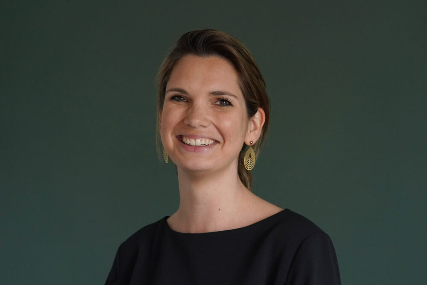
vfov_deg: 6.9
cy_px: 142
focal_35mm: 200
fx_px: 2372
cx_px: 214
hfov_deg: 10.3
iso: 4000
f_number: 6.3
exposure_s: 1/250
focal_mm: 200
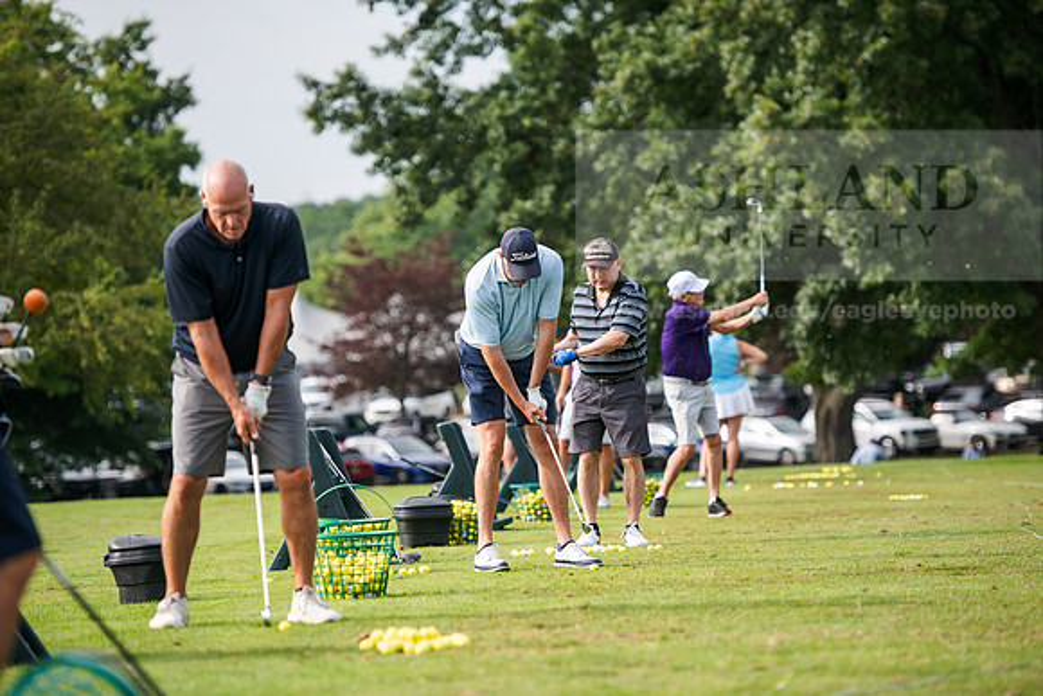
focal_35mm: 150
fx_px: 4347
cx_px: 522
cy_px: 348
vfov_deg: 9.2
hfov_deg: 13.7
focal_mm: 150
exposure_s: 1/800
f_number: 3.2
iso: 80
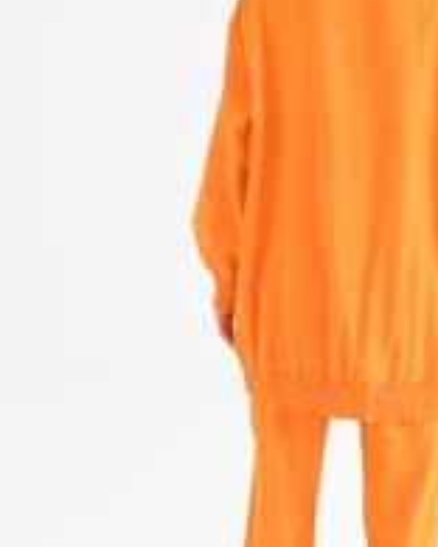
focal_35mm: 119
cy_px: 295
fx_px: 1928
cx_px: 373
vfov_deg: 16.2
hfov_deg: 12.9
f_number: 6.3
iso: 125
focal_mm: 55
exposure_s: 1/125
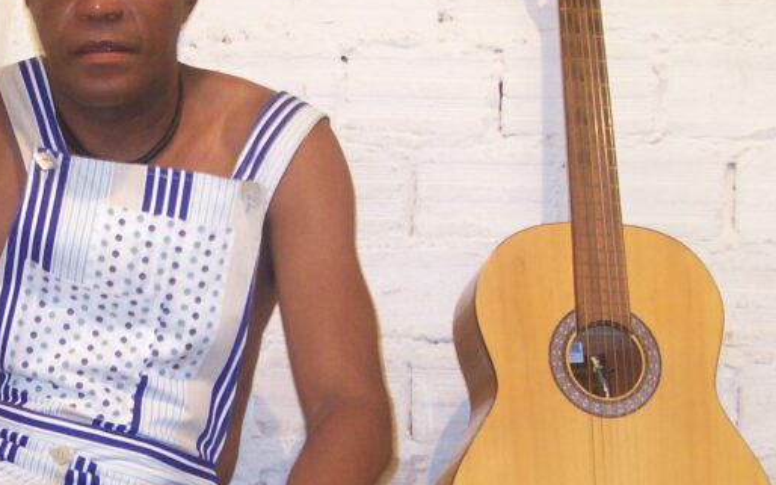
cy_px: 415
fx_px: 1607
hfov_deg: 26.4
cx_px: 101
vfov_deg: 17.0
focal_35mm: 76
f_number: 2.7
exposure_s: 1/4.39
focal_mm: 6
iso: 140
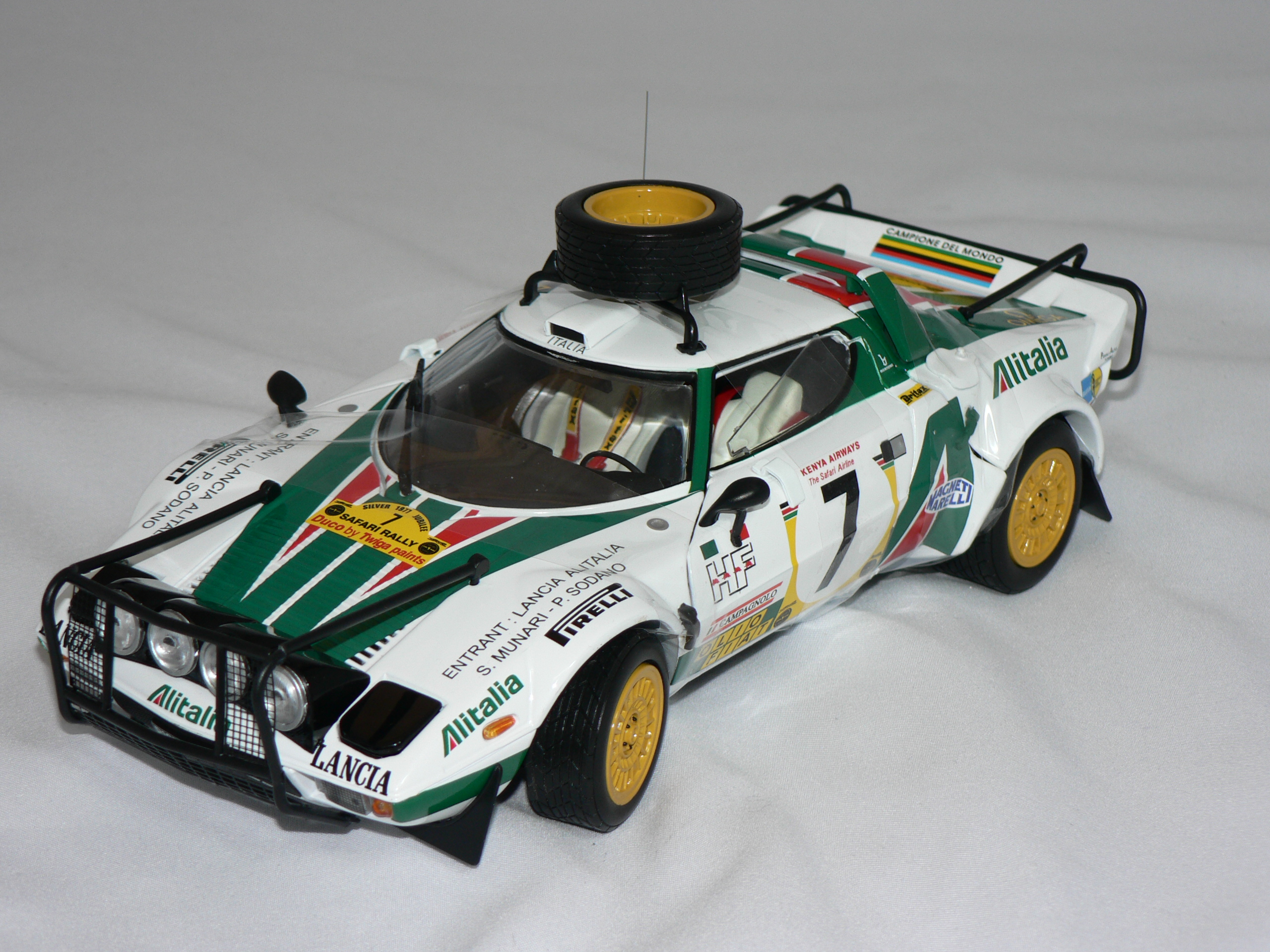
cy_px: 476
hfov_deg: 23.8
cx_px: 635
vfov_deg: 18.0
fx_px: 3008
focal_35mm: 82
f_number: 3.2
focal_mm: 13.7
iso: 80
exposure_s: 1/60
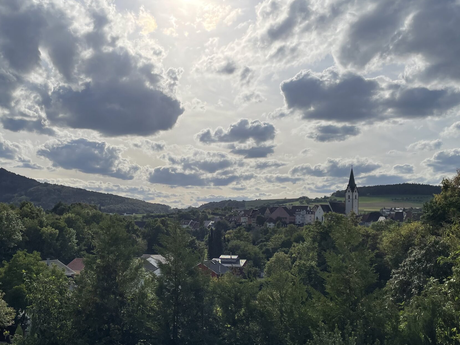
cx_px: 204
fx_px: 532
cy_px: 216
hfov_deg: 46.7
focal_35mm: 40
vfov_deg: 35.8
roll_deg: -1.3
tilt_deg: +2.3
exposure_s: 1/13333
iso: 32
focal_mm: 4.2
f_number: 1.6
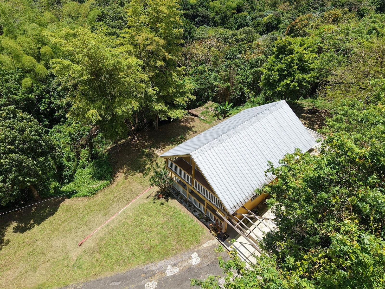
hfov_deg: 71.6
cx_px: 192
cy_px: 144
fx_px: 267
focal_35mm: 24
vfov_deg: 56.8
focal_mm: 8.67
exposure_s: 1/3200
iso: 200
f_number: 1.8
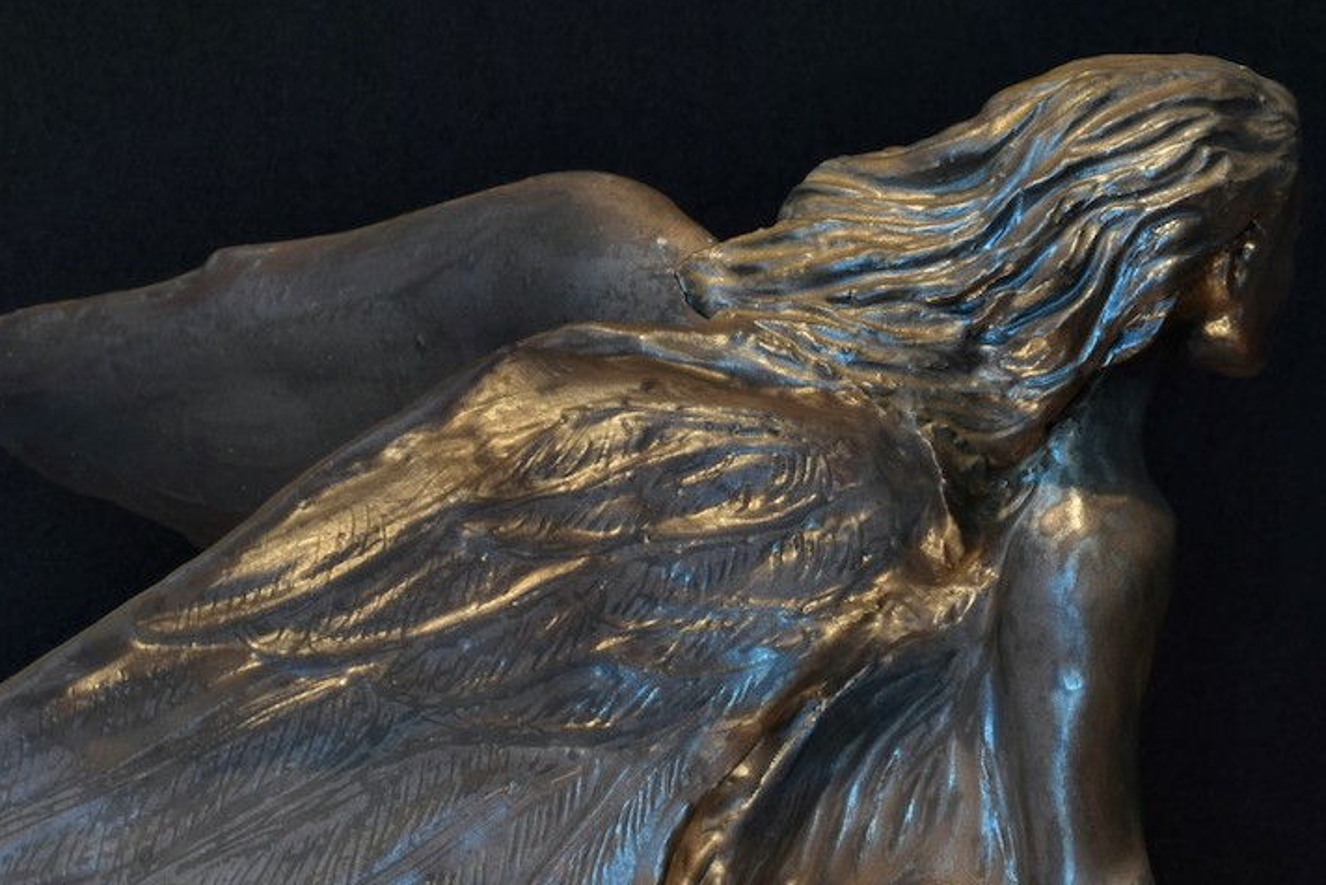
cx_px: 706
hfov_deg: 13.0
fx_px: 5820
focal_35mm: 158
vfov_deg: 8.7
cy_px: 803
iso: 100
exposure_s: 2.5
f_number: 16
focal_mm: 50
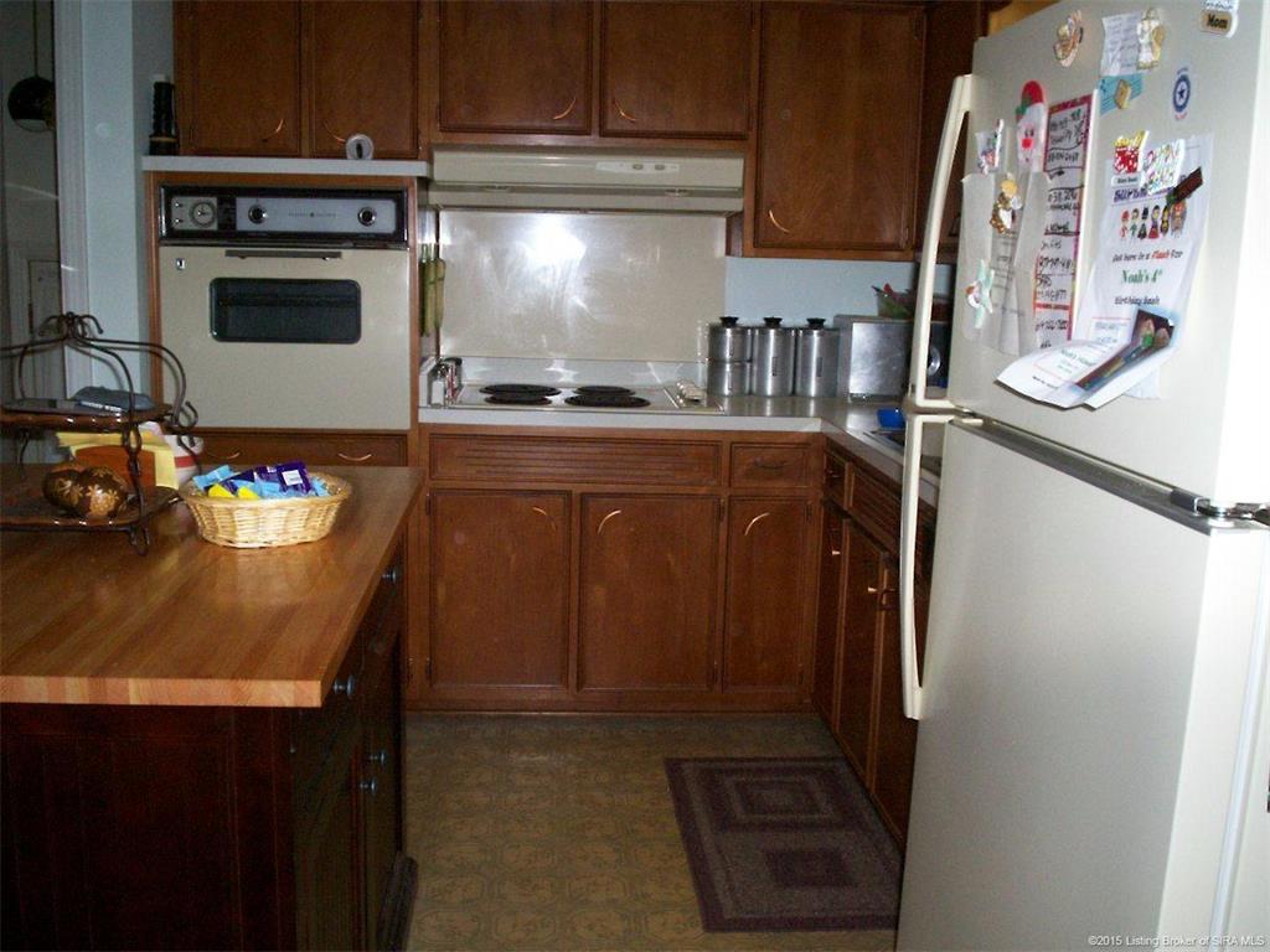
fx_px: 1321
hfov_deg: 51.4
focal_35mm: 36
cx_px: 635
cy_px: 476
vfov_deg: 39.7
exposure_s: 1/64
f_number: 4.5
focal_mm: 5.9
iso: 140
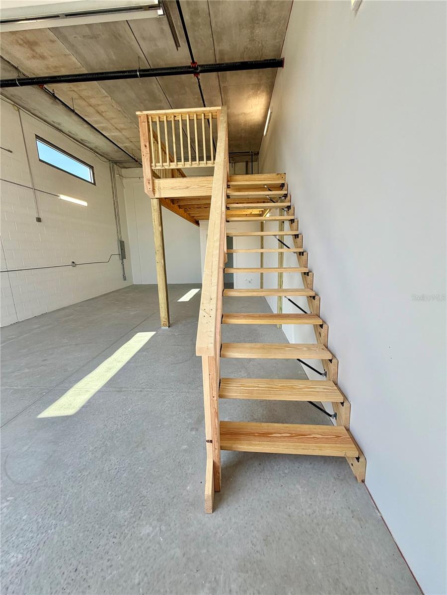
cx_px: 224
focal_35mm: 14
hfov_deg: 85.7
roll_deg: +2.3
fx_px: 241
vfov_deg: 102.1
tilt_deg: -9.3
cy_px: 298
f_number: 2.2
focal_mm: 2.22
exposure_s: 1/154
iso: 40
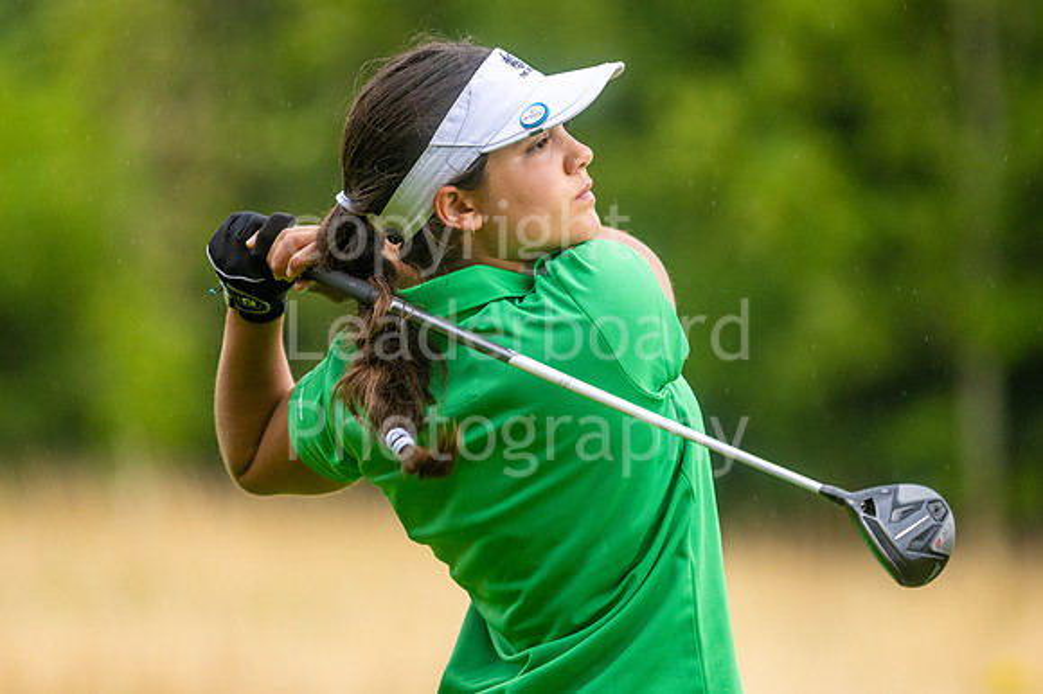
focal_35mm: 501
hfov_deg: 4.1
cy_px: 308
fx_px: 14497
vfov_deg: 2.7
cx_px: 463
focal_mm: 300
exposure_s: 1/500
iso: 320
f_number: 4
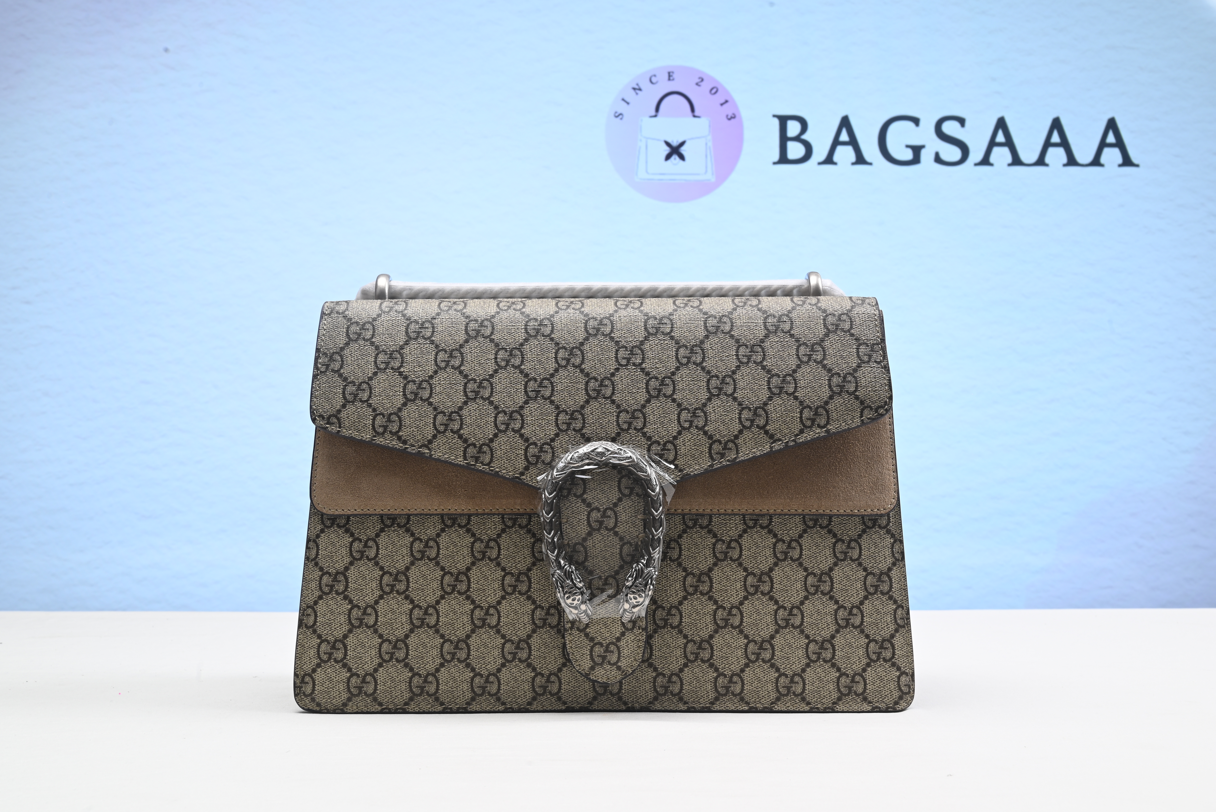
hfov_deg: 49.5
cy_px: 406
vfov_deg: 34.2
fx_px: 1318
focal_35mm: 39
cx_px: 608
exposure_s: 1/2
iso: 100
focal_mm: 39
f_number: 16
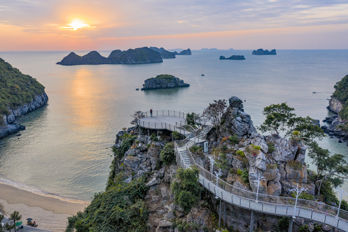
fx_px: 271
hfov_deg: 65.5
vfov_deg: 46.4
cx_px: 174
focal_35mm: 28
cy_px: 116
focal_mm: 10.26
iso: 100
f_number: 6.3
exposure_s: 1/80
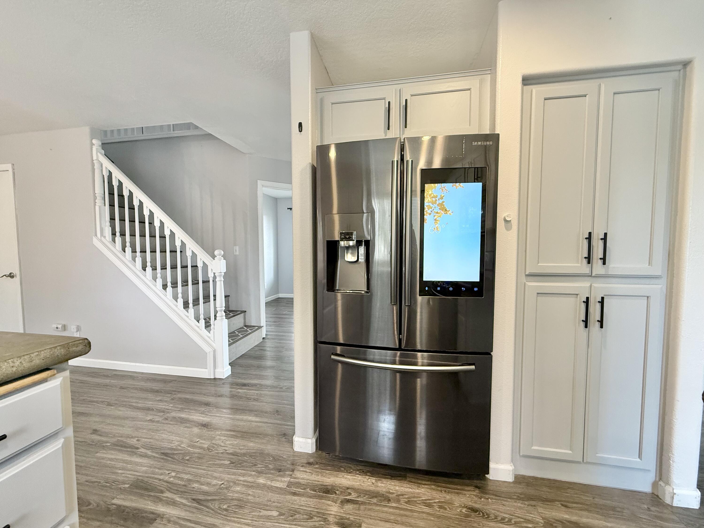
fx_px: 285
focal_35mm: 14
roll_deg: -0.1
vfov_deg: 85.7
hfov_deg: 102.1
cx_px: 352
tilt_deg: -3.1
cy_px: 264
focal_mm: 2.22
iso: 320
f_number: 2.2
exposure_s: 1/64
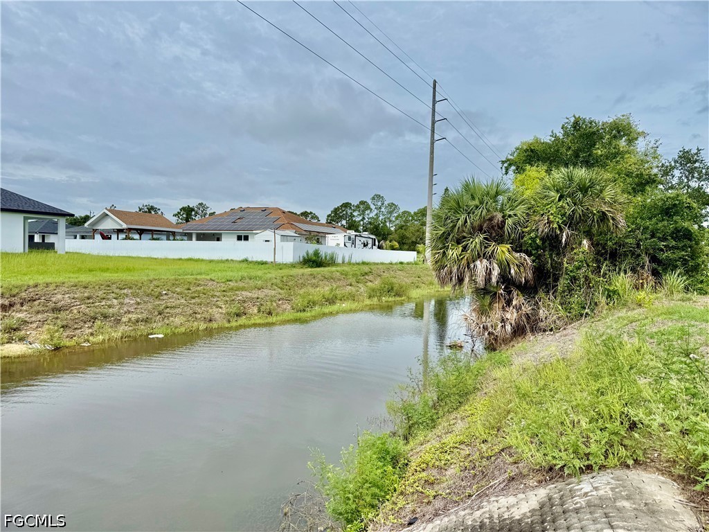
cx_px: 354
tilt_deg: -1.8
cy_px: 266
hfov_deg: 71.6
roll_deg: -2.7
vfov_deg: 56.8
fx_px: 492
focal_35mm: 24
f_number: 1.78
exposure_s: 1/6173
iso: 80
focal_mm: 6.76
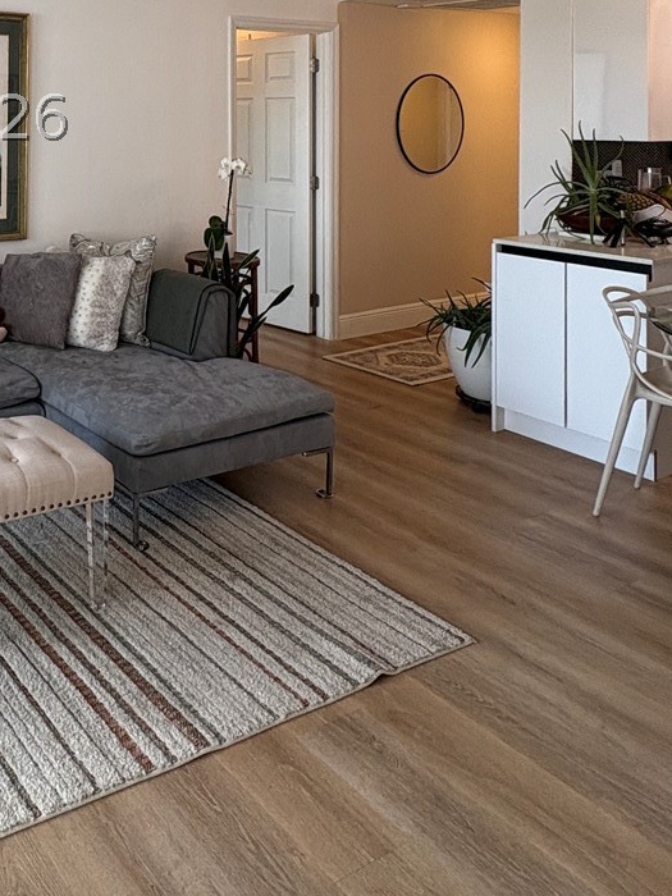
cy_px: 118
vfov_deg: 51.3
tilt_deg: +0.1
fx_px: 828
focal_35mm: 32
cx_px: -8
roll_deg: +0.2
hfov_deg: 38.8
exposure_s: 1/120
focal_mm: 2.22
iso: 100
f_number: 2.2
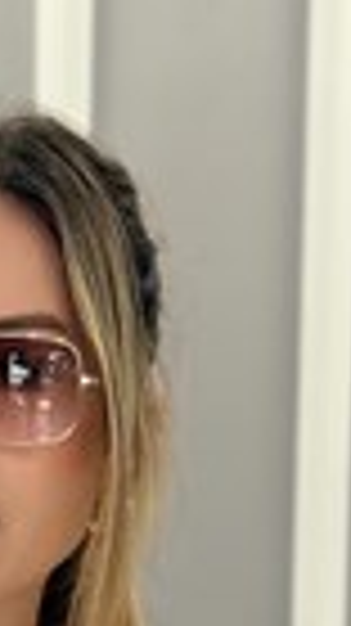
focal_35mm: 195
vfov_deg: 10.5
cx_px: -104
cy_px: 1085
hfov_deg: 6.2
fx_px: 3232
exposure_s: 1/121
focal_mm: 6.76
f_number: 1.78
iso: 80
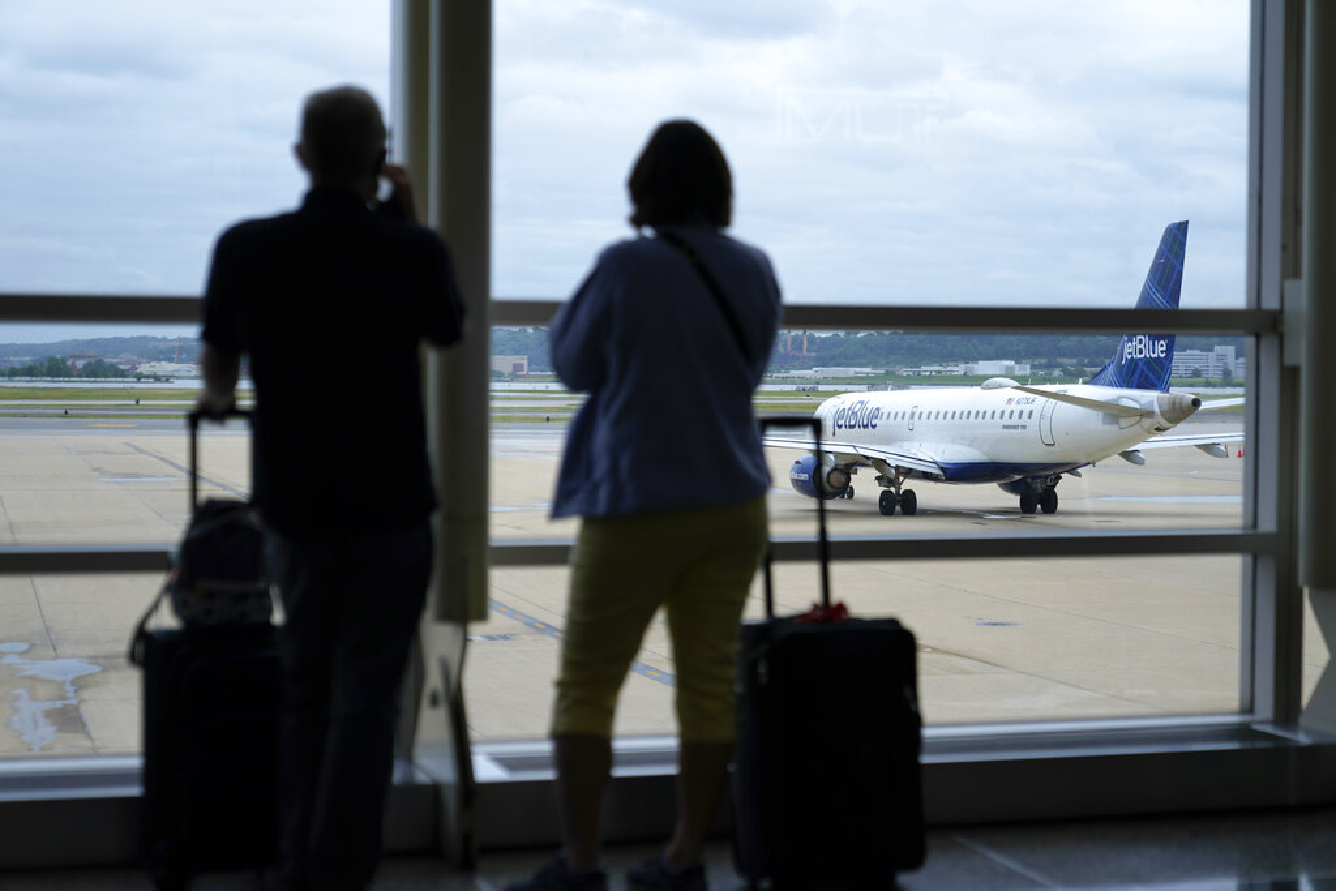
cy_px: 446
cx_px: 668
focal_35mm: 63
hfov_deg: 31.9
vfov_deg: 21.6
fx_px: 2338
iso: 80
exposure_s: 1/1250
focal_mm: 63
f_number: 2.8
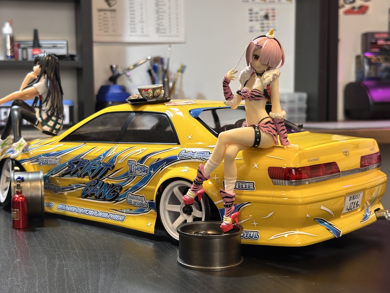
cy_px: 155
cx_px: 183
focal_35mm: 53
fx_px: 597
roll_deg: +0.3
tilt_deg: -6.7
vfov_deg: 27.5
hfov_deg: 36.2
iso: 125
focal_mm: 6.86
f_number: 1.78
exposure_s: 1/50
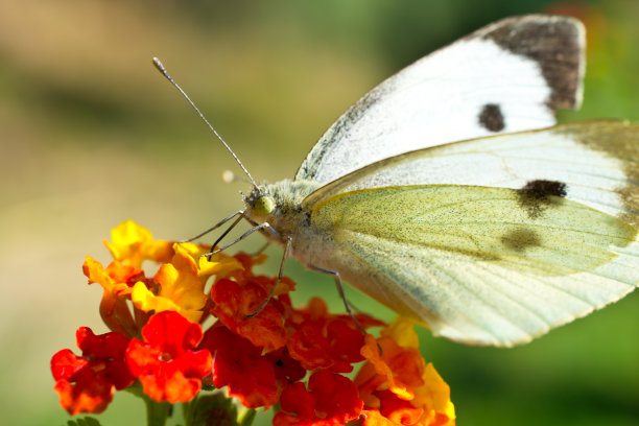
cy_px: 213
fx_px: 1065
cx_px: 320
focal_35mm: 60
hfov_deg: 33.4
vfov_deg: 22.6
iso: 100
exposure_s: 1/160
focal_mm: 40
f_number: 10
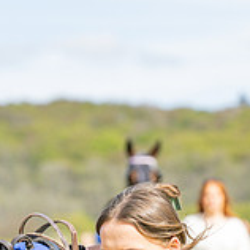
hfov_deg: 4.2
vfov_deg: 4.2
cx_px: 12
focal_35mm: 417
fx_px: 3407
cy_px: 315
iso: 400
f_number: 4.5
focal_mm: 115
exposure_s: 1/2000
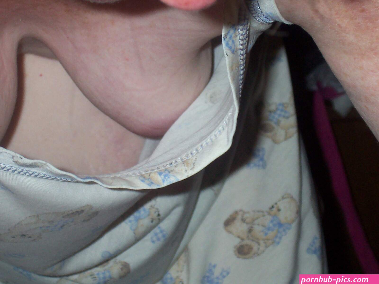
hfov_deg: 22.0
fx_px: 974
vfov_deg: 16.6
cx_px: 190
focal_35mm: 89
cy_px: 142
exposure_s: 1/90
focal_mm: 13.5
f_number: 4.1
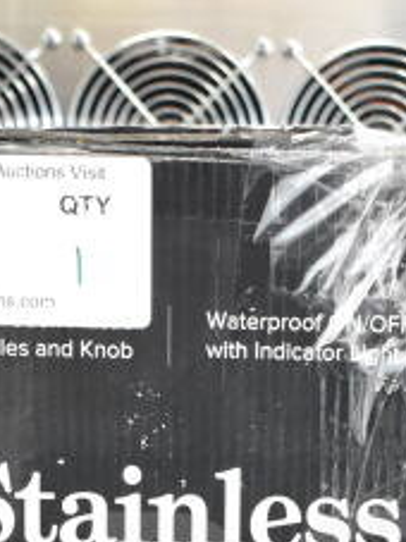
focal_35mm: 128
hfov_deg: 11.5
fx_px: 2004
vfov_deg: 14.8
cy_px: 700
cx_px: 308
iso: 2500
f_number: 3.8
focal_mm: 22
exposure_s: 1/30
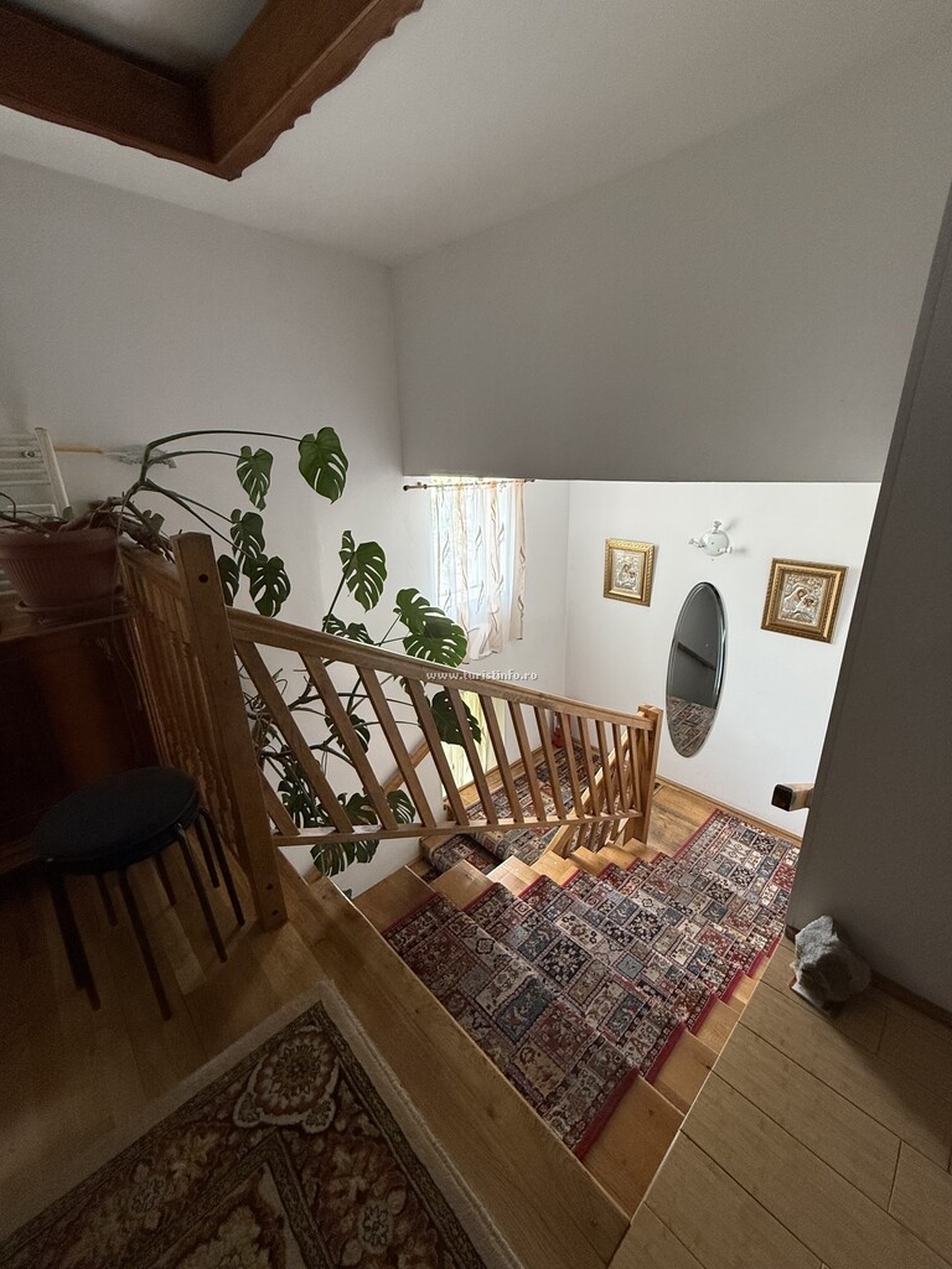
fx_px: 513
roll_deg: +0.4
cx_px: 476
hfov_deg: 85.7
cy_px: 634
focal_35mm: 14
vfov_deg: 102.1
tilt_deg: -18.0
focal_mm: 2.22
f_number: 2.2
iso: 320
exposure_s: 1/99
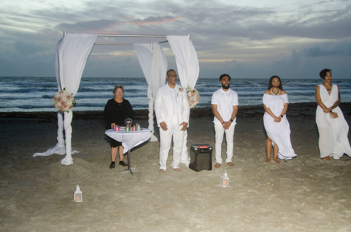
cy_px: 116
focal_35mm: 39
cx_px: 176
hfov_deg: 49.6
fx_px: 379
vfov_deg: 34.1
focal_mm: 26
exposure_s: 1/60
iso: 200
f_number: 5.6
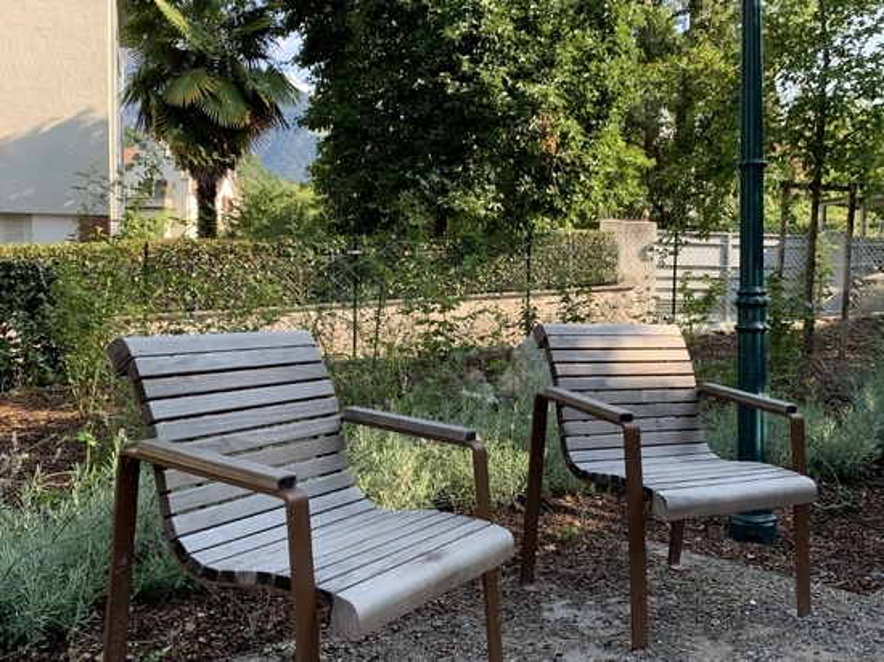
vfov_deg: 53.0
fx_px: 664
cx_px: 442
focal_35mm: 26
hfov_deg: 67.3
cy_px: 331
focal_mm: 4.25
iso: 25
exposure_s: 1/307
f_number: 1.8
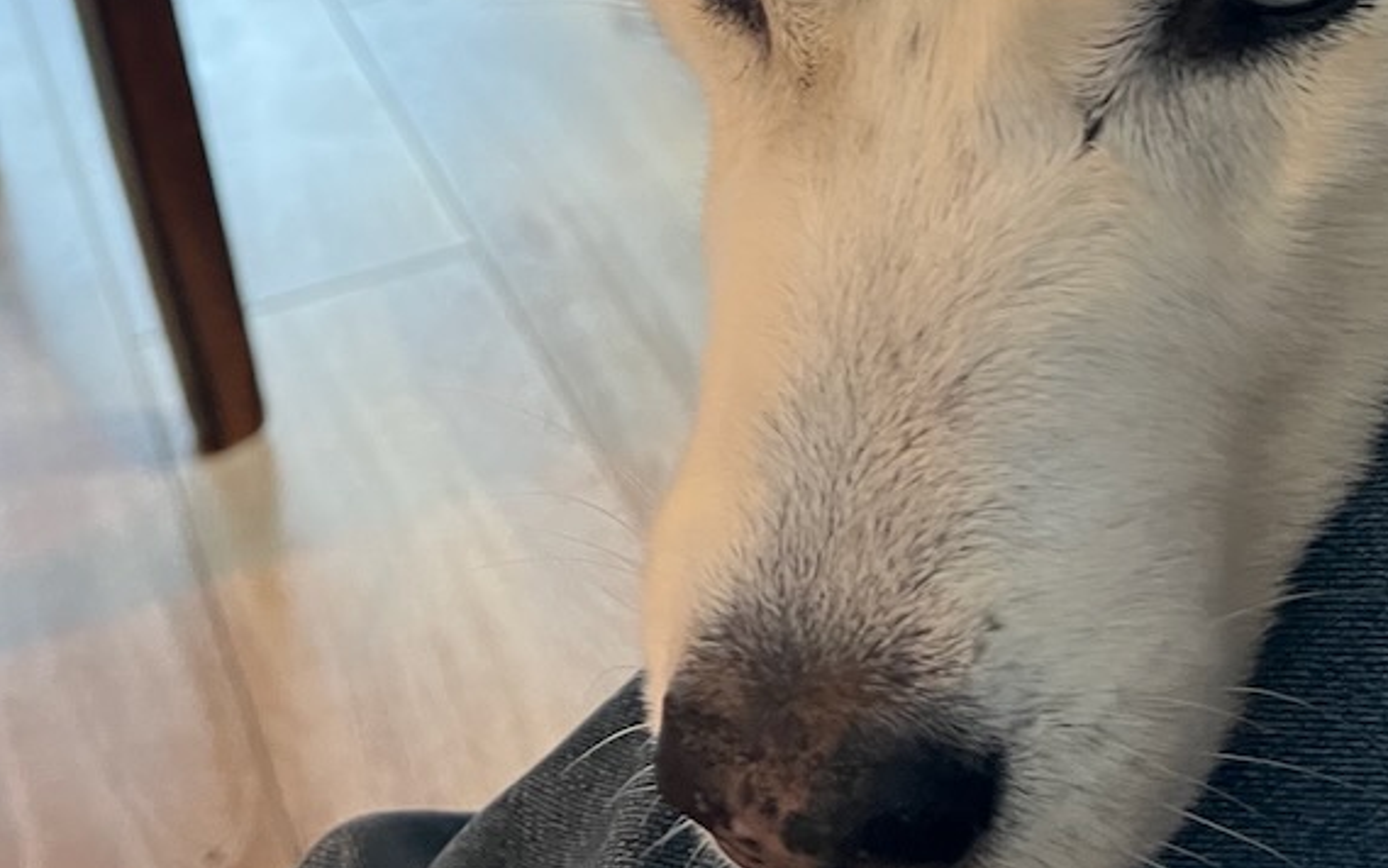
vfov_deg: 20.3
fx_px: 2346
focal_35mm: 62
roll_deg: +7.8
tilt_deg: -25.3
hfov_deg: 32.8
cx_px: 505
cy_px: -17
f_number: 1.5
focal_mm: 5.7
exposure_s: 1/60
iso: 320
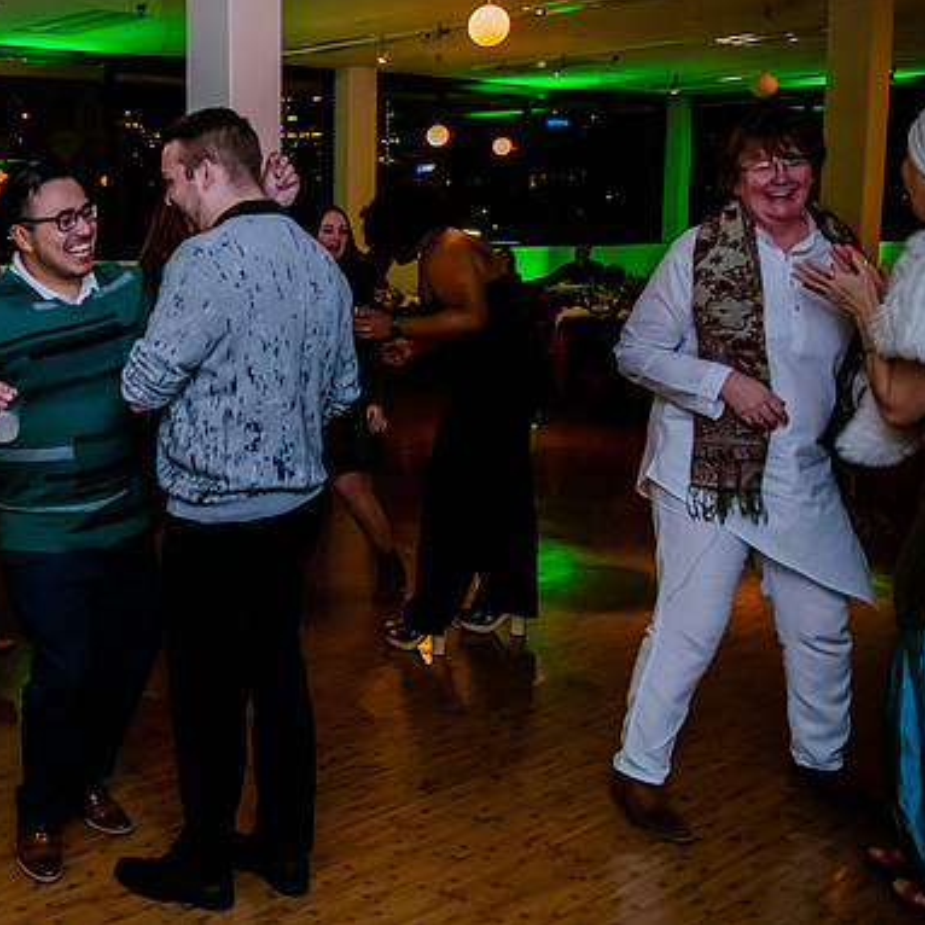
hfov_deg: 36.6
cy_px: 437
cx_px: 37
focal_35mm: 42
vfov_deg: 40.0
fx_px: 1270
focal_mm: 24
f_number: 2.8
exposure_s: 1/160
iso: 2500
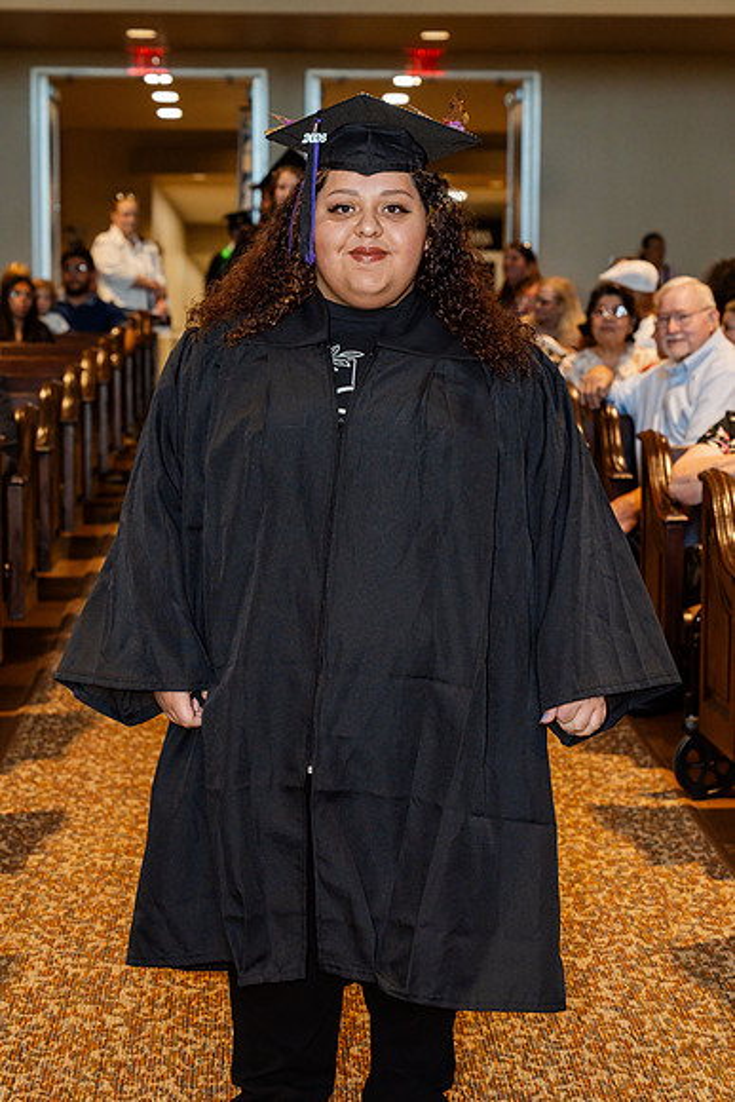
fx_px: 2142
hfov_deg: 19.5
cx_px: 368
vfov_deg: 28.8
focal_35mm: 70
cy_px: 551
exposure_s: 1/160
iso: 3200
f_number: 4.5
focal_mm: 70
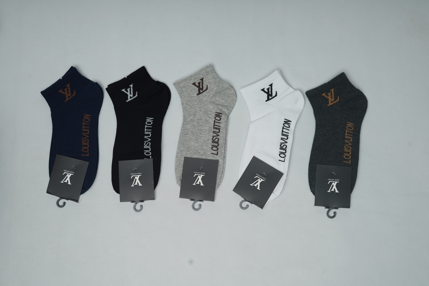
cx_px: 214
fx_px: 596
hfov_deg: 39.6
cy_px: 143
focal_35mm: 50
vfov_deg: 27.0
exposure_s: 1/200
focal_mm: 50
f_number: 6.3
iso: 320
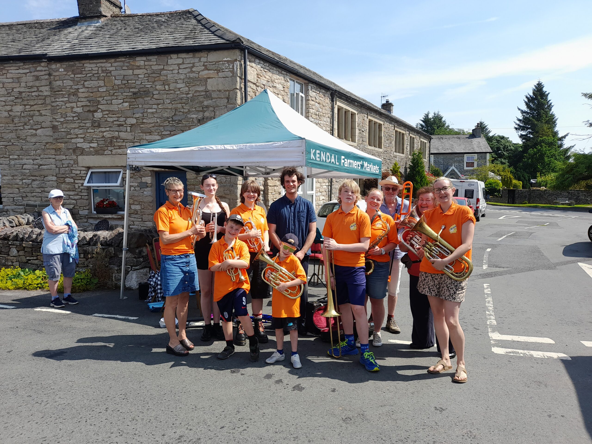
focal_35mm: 25
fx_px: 428
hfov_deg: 69.4
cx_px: 296
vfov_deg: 54.9
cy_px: 222
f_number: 2
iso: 20
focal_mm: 4.6
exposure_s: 1/541
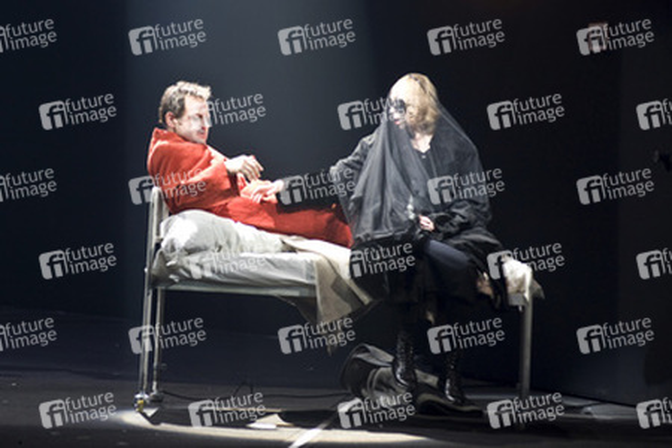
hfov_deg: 14.2
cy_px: 224
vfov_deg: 9.5
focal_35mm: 145
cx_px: 336
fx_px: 2706
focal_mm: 145
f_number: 4
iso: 1600
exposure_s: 1/80
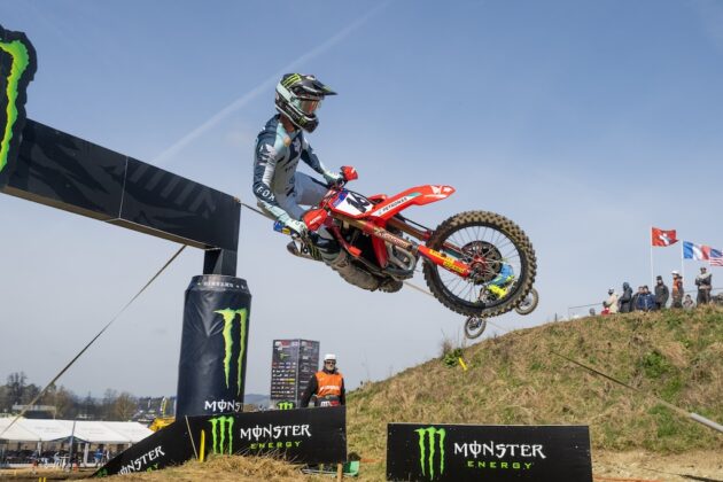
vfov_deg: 33.4
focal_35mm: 40
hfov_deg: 48.5
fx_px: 803
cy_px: 241
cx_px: 362
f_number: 5.6
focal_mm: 27
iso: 200
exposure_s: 1/2000
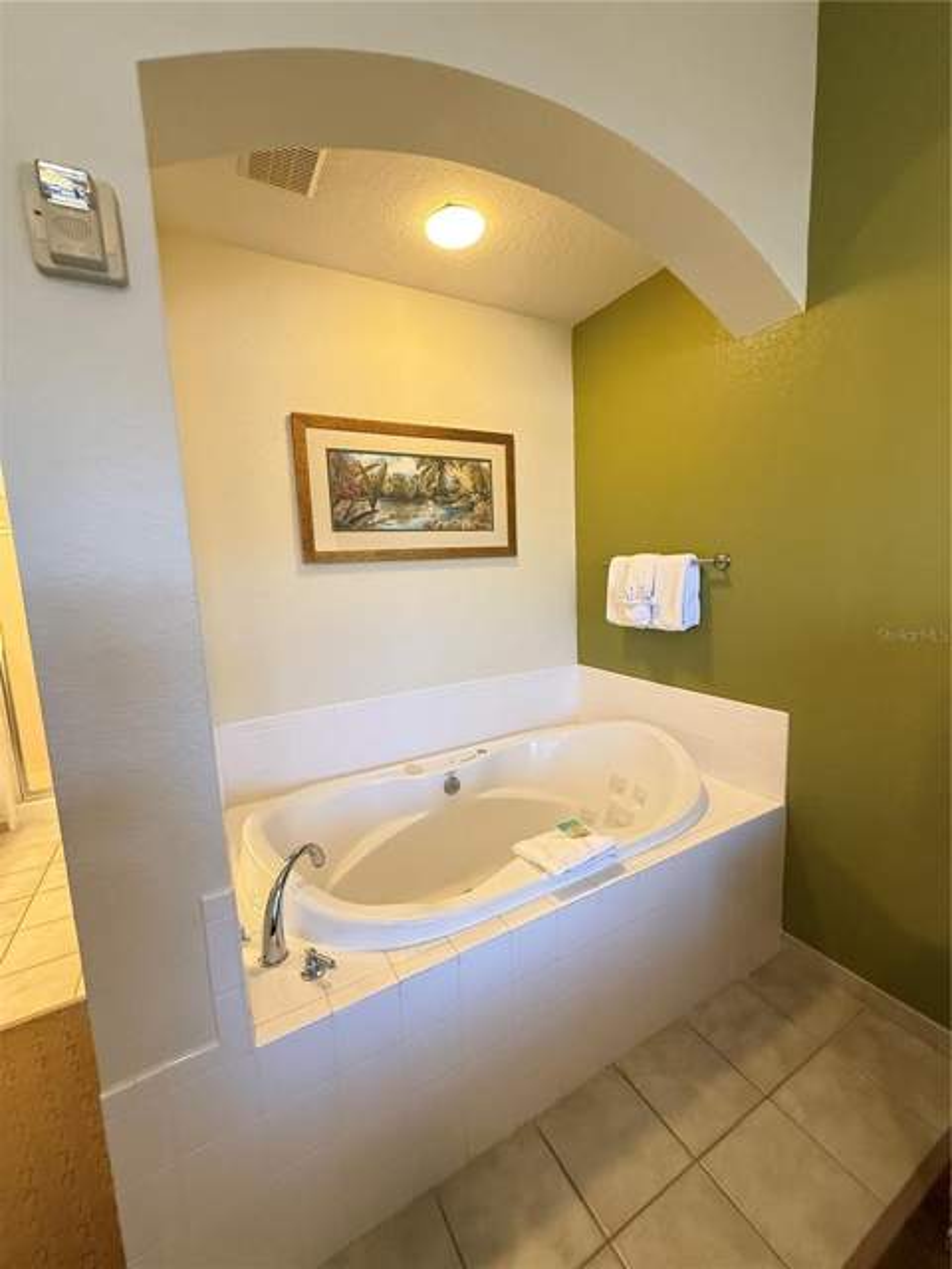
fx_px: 513
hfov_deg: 85.7
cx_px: 476
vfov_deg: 102.1
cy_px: 634
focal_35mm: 14
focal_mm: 2.22
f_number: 2.2
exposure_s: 1/60
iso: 640
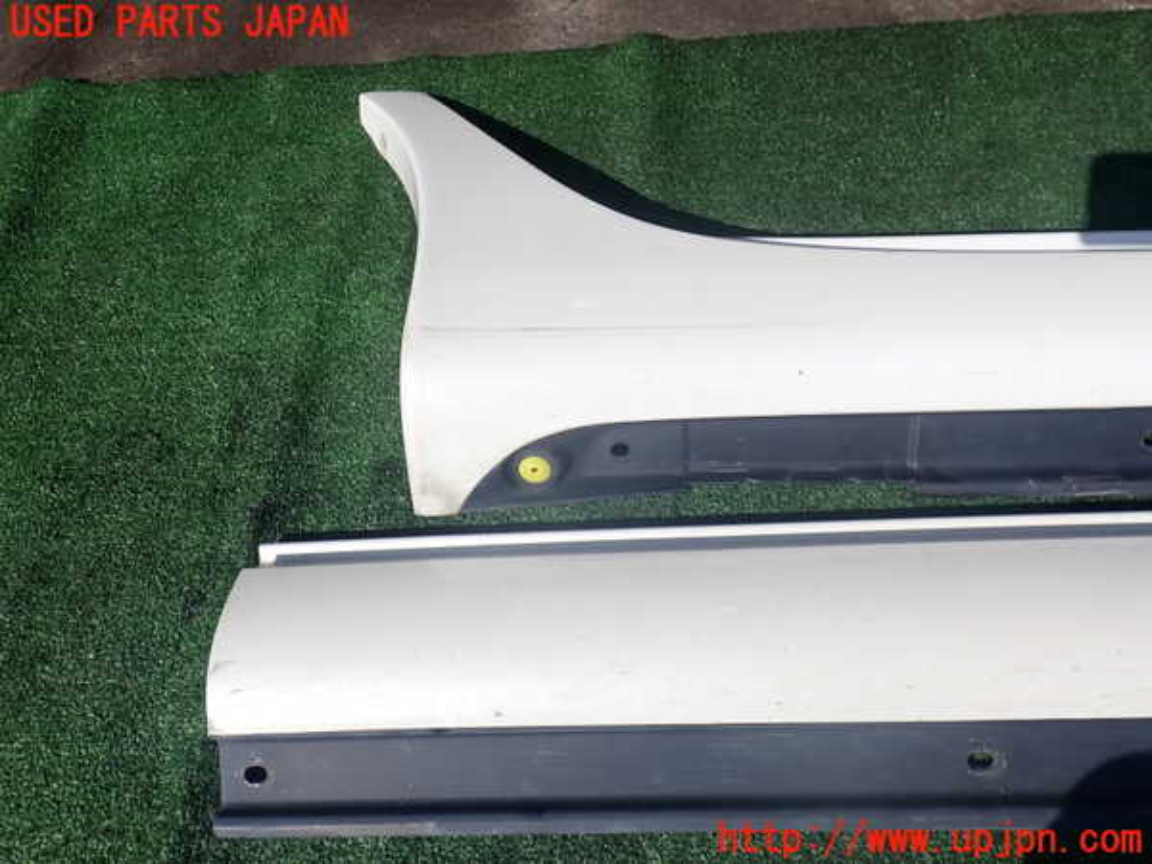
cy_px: 432
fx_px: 998
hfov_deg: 60.0
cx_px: 576
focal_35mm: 30
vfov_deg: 46.8
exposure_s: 1/200
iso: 100
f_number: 9
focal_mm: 5.4
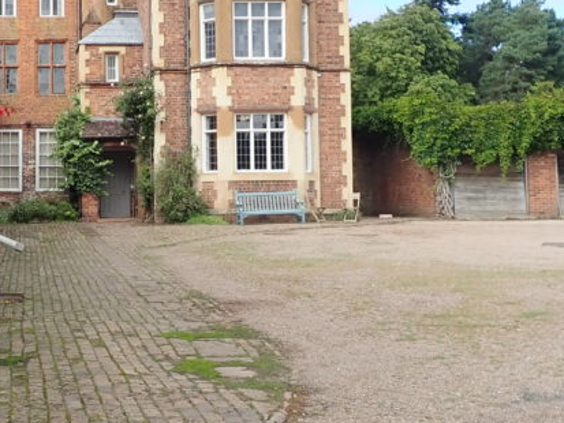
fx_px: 1010
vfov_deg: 23.5
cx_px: 94
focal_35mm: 62
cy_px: 135
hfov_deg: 30.3
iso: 100
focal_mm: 4.5
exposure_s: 1/640
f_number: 2.8
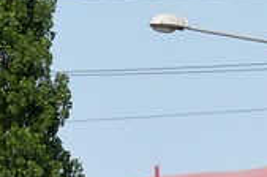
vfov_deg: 1.4
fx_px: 7099
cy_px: 244
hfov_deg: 2.1
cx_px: 731
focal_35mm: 959
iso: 400
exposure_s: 1/1600
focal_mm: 90
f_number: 5.6
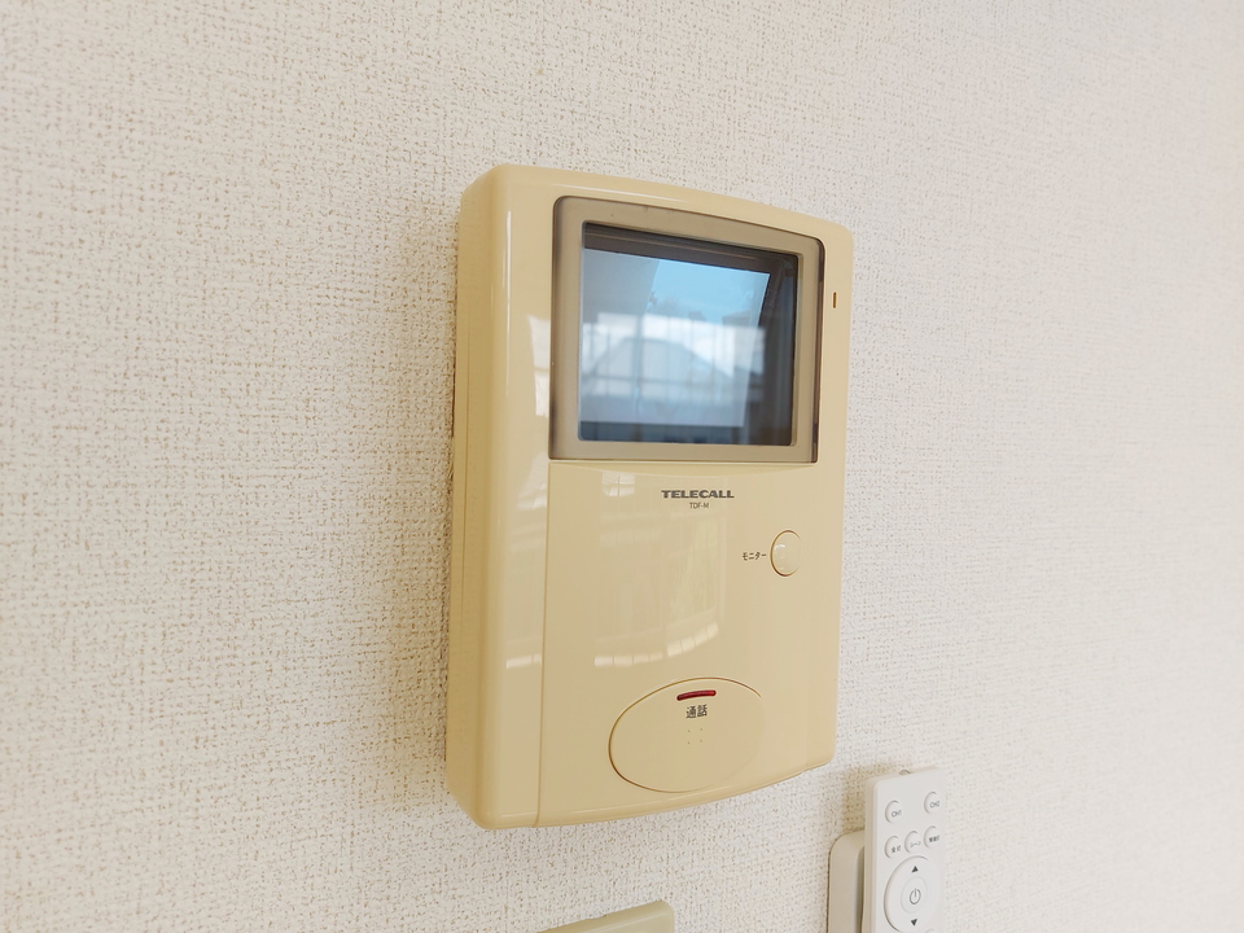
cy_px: 466
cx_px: 622
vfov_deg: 56.8
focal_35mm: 24
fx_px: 862
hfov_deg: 71.6
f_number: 1.8
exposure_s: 1/120
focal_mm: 5.23
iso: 25
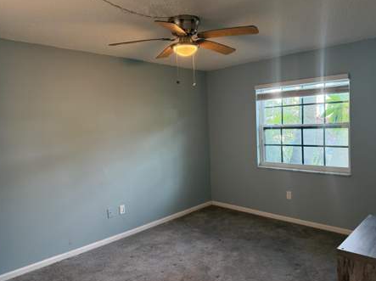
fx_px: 282
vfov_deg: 52.9
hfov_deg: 67.4
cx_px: 191
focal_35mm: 26
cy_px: 134
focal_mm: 6.76
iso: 200
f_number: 1.78
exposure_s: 1/60
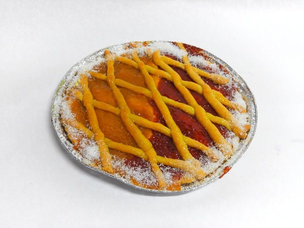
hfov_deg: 46.8
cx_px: 152
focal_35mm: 40
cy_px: 114
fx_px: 351
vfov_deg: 36.0
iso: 400
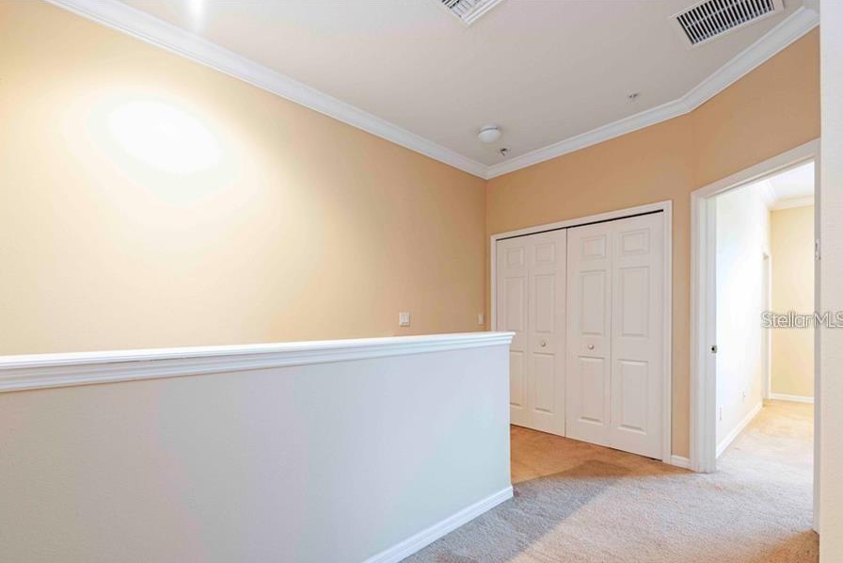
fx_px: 375
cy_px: 320
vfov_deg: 73.4
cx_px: 369
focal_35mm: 16
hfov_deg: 96.2
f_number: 8
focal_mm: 14
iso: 320
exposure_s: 1.3
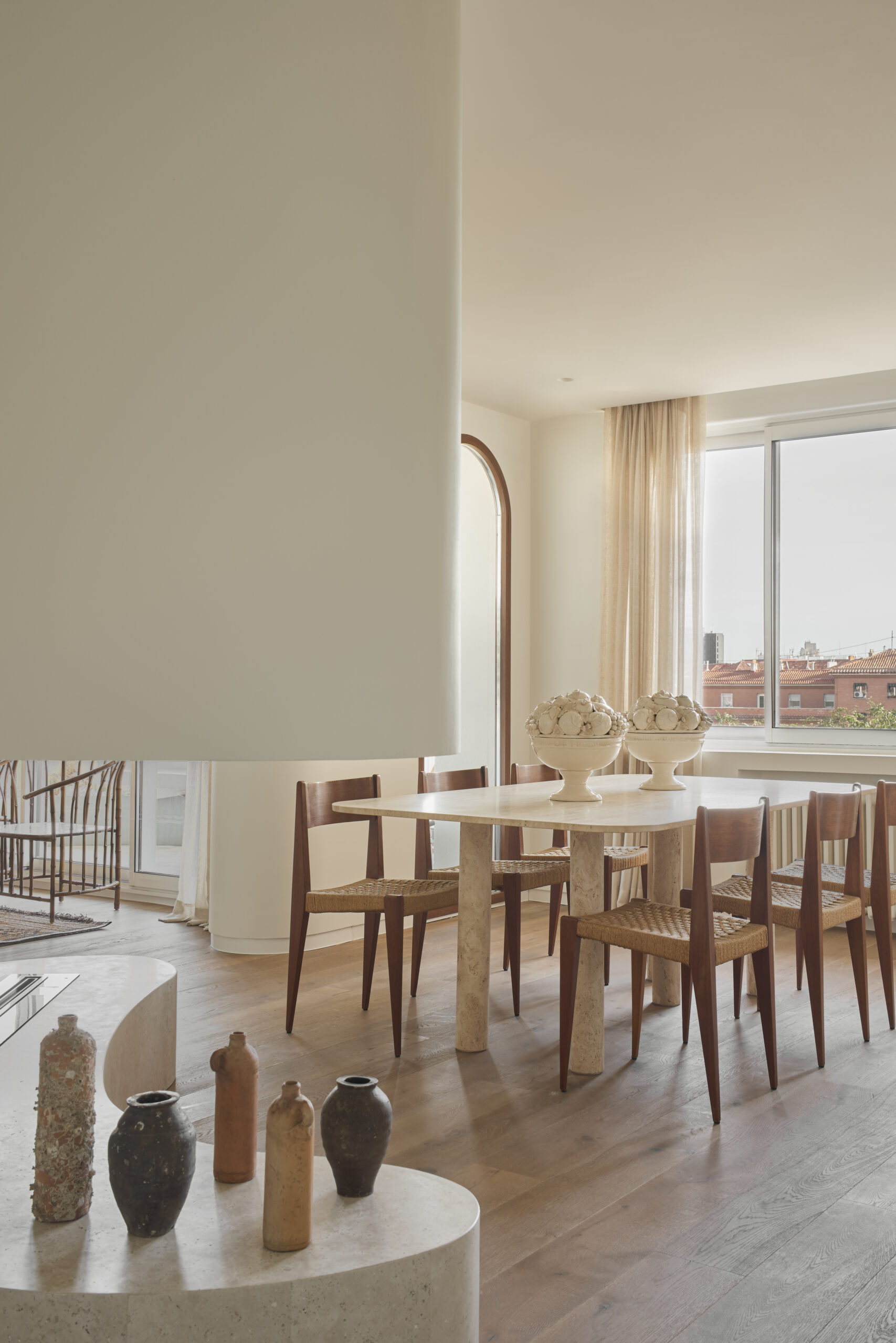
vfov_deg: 55.8
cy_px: 672
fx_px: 1269
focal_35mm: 34
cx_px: 448
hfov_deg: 38.9
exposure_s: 1/60
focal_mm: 34
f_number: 11
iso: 100
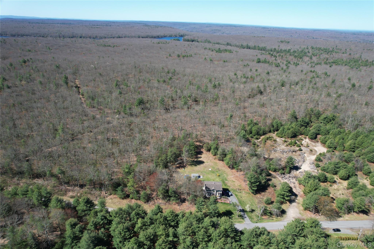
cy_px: 124
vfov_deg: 57.2
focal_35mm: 22
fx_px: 229
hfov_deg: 78.6
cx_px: 187
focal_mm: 8.38
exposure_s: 1/1000
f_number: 2.8
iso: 100
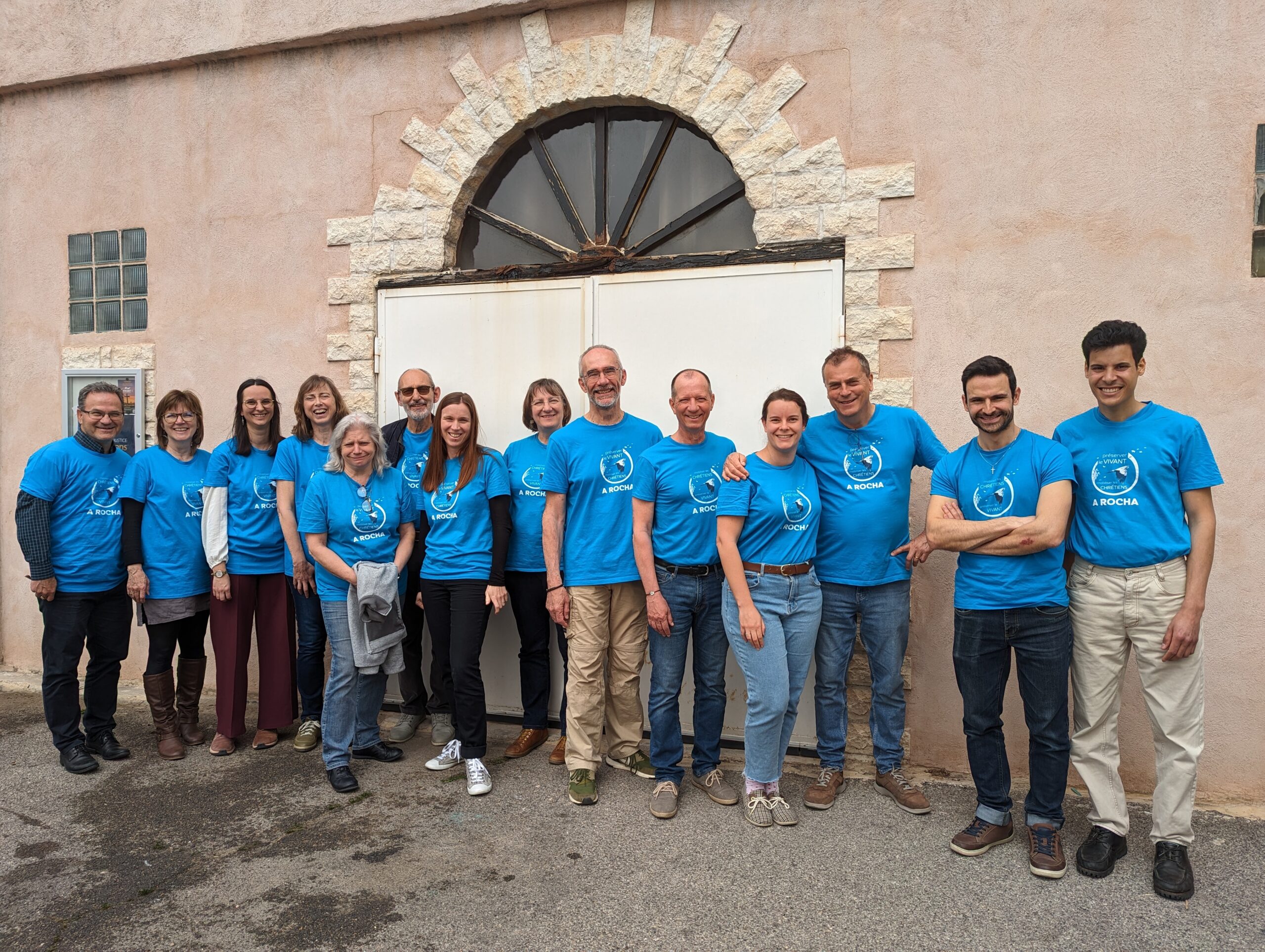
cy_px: 476
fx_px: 878
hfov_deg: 71.5
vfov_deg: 56.9
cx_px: 632
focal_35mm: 24
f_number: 1.85
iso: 54
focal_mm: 6.81
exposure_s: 1/1300
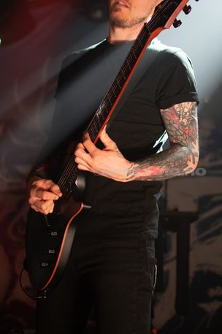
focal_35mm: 83
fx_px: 767
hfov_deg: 16.5
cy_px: 118
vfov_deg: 24.5
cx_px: 99
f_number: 1.8
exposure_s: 1/400
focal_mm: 35
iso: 220
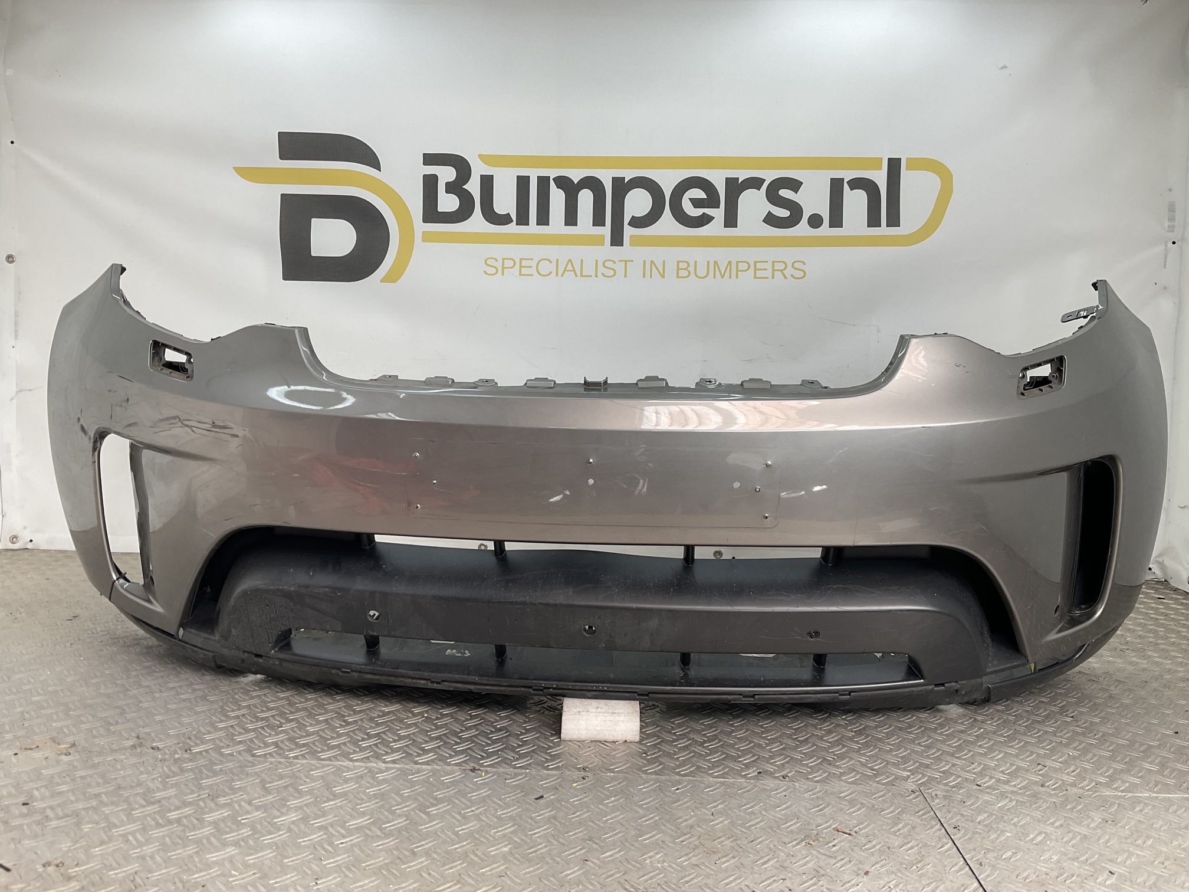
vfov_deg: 48.2
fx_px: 996
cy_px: 446
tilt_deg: -7.3
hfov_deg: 61.7
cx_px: 594
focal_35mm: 29
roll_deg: -2.2
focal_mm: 3
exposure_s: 1/161
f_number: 1.8
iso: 16
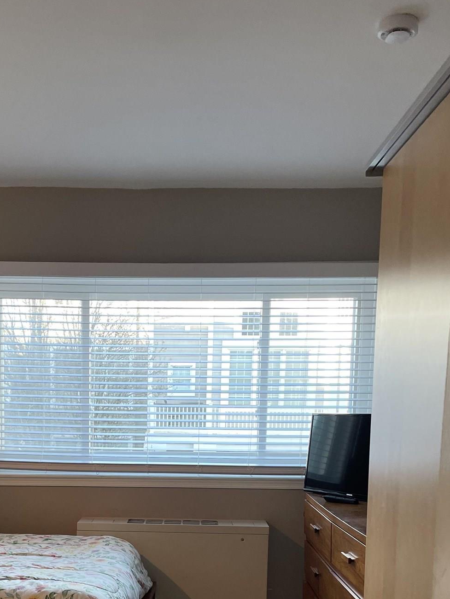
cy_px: 503
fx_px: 797
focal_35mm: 46
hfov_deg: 31.2
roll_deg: -1.1
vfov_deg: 39.2
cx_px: 137
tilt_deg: -7.6
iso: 125
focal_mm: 4.2
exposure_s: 1/120
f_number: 1.6
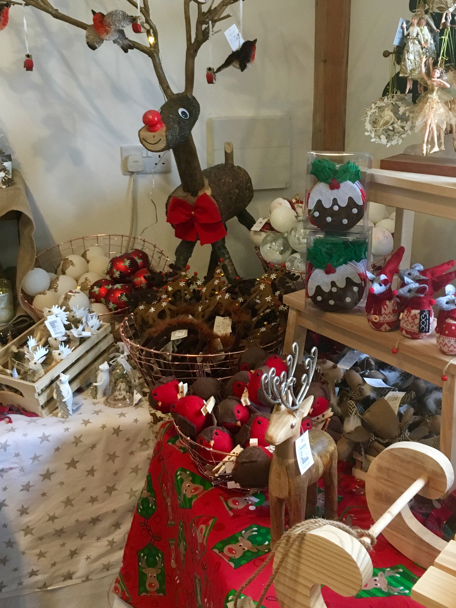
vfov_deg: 47.7
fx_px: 685
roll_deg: -0.1
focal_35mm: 39
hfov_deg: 36.7
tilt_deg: -16.5
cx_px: 275
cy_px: 251
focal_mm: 4.15
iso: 200
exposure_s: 1/33
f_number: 2.2
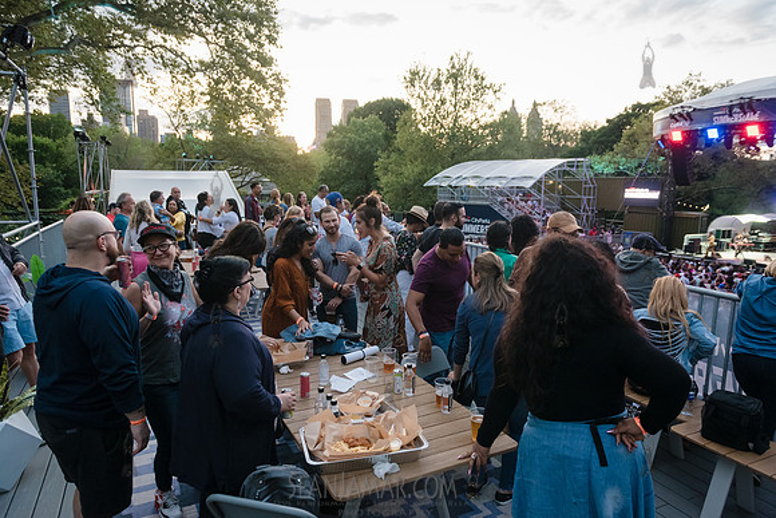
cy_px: 259
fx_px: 517
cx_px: 388
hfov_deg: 73.7
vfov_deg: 53.2
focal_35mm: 24
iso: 3200
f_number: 4
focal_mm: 24
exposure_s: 1/250
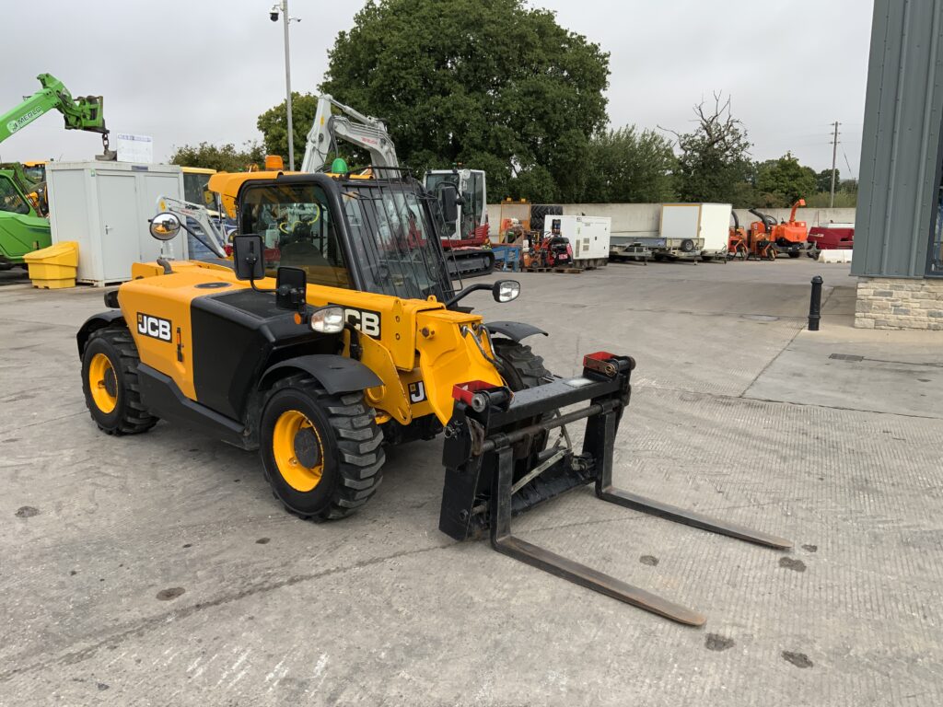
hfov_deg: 61.7
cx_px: 472
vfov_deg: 48.2
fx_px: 790
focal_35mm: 29
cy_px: 354
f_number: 1.8
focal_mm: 3
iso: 16
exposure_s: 1/1168
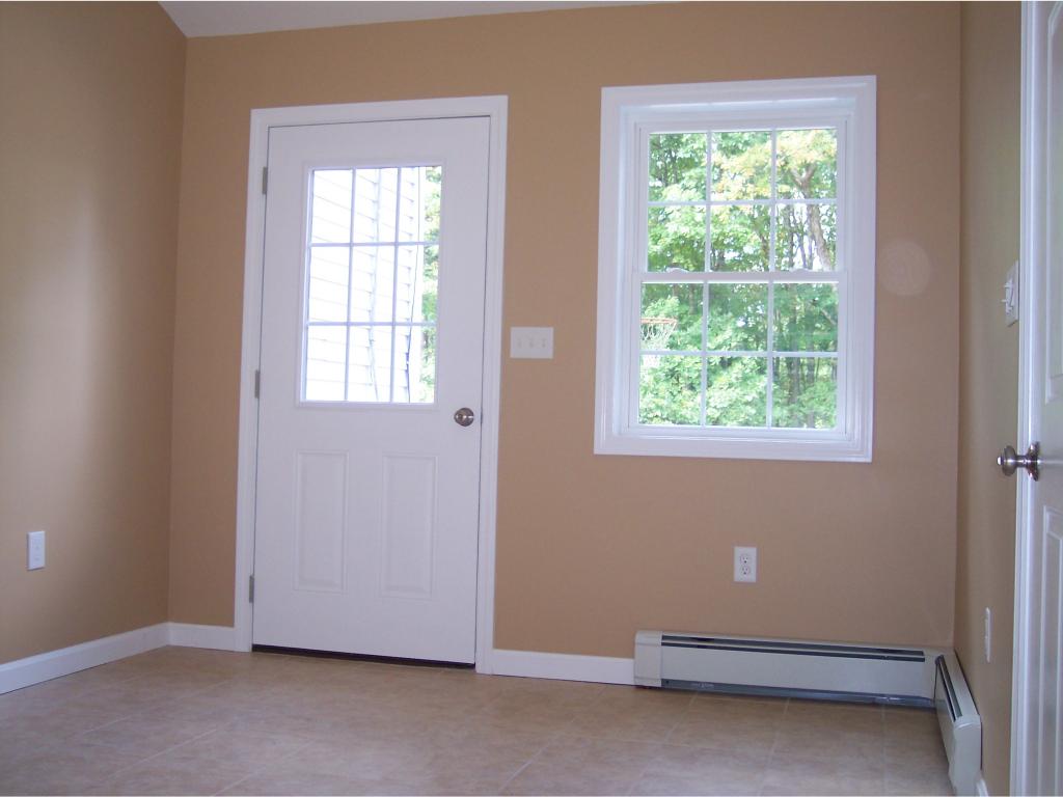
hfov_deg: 49.0
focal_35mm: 38
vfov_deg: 37.7
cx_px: 532
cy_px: 398
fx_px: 1167
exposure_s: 1/60
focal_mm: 8
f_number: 2.8
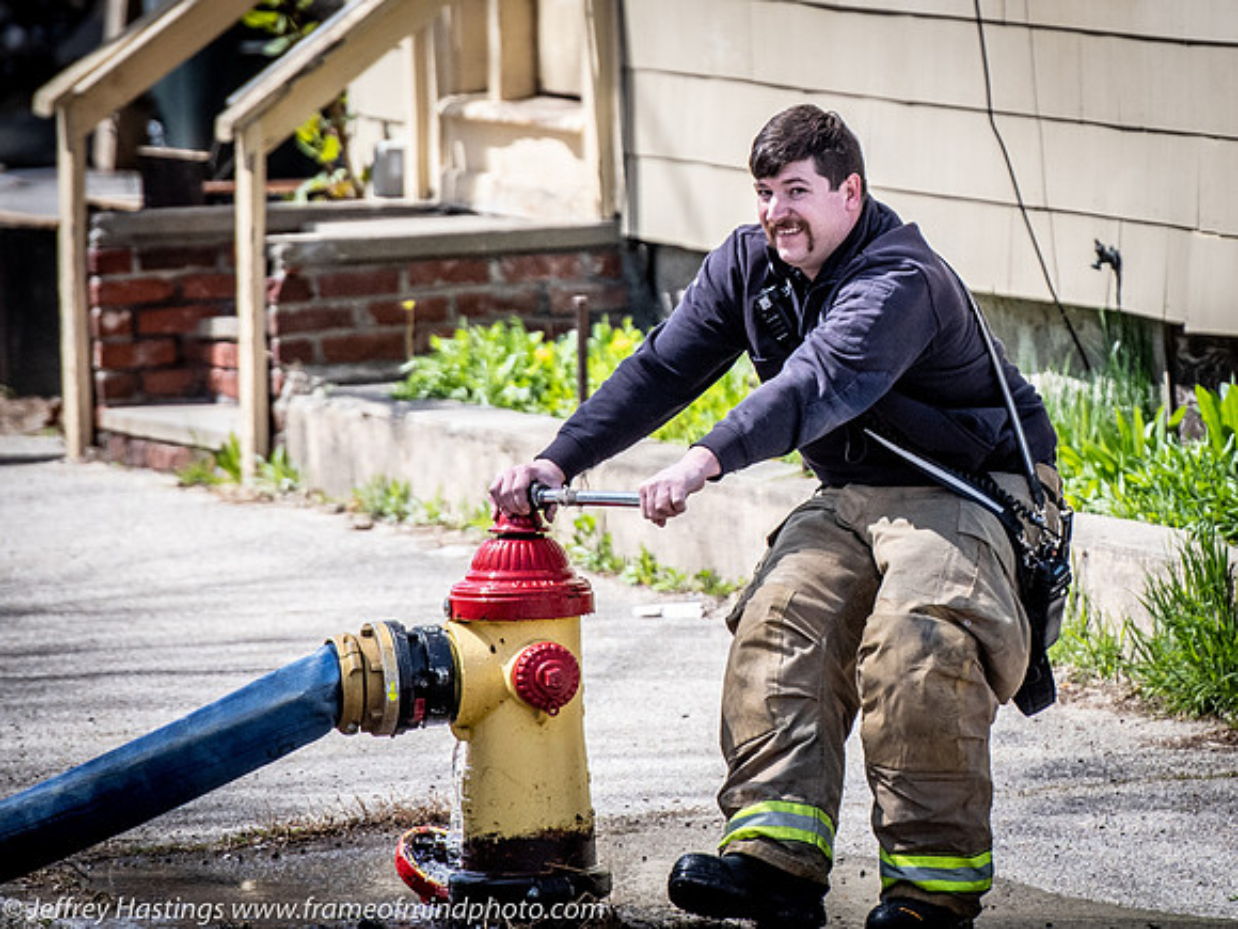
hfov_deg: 4.2
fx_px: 16918
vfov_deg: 3.1
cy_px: 252
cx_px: 890
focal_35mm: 473
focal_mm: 200
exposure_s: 1/8000
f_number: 3.5
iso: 1000
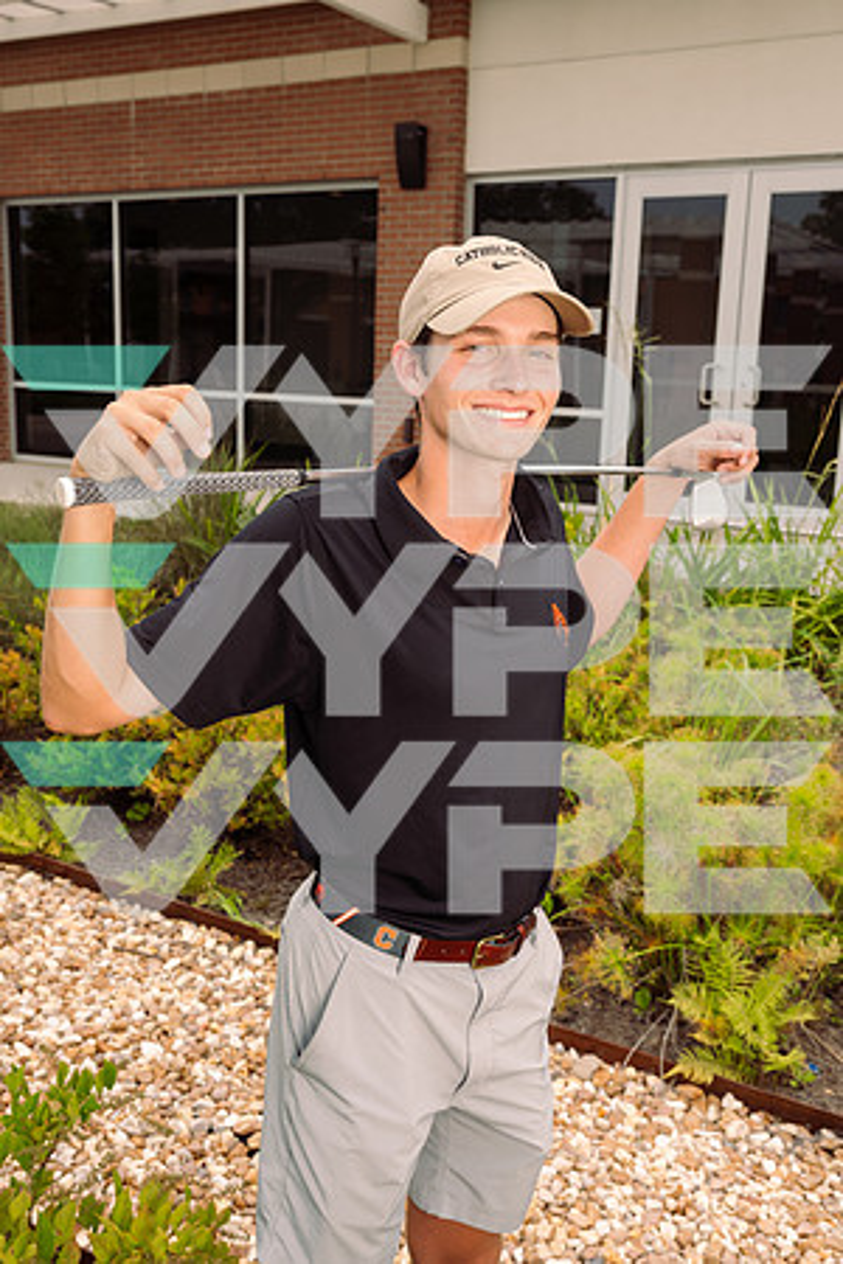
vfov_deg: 53.1
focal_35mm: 36
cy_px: 632
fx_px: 1264
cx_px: 422
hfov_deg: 36.9
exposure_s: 1/200
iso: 100
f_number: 8
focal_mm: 36
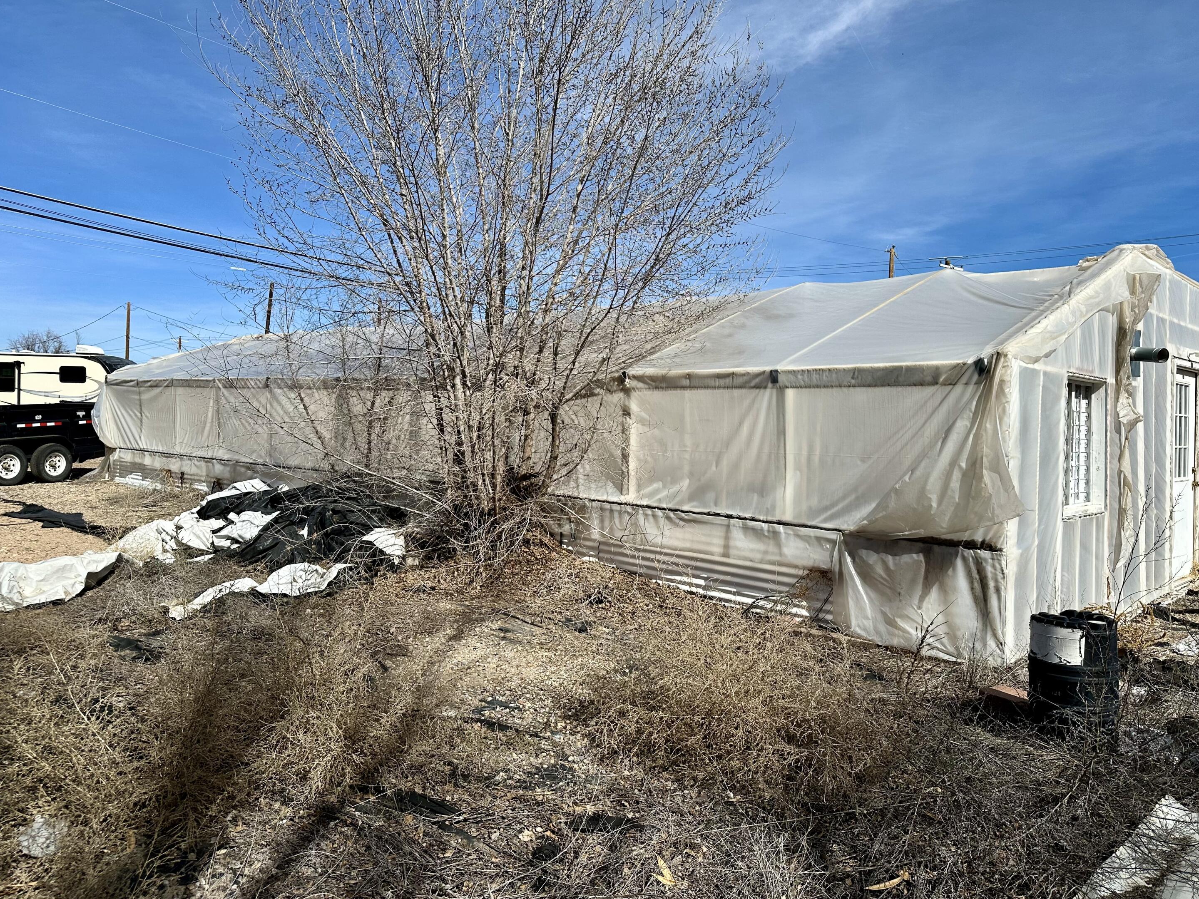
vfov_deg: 54.9
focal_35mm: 25
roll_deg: -1.4
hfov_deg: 69.4
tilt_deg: -1.8
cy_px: 435
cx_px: 621
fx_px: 866
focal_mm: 6.86
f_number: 1.78
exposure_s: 1/6623
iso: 80
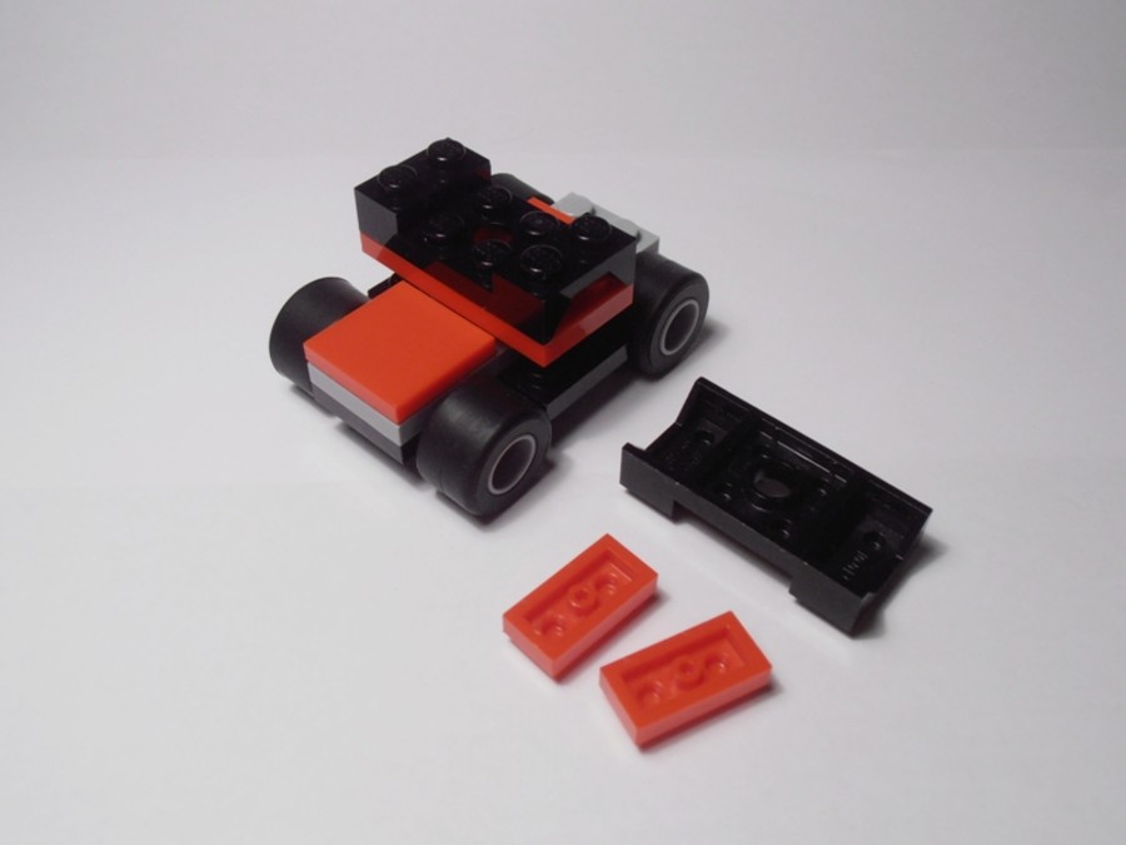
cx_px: 563
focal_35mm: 37
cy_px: 422
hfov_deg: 50.1
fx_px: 1204
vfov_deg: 38.7
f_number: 3.9
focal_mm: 6.61
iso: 100
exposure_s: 1/80
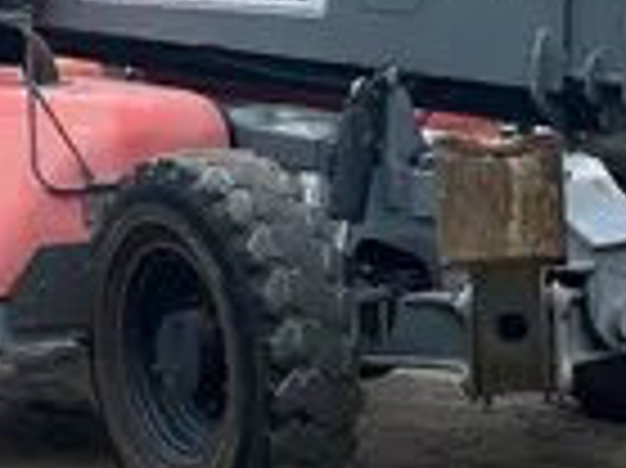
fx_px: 1861
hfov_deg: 18.8
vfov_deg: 14.3
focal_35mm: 103
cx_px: 536
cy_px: 250
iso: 40
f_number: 1.6
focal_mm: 5.1
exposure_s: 1/200
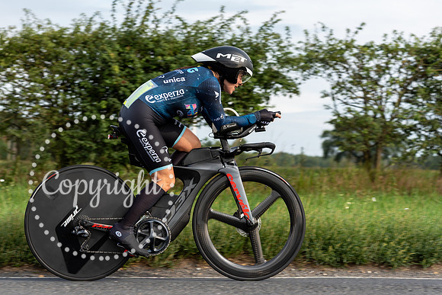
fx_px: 1200
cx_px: 165
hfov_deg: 20.8
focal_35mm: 98
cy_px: 107
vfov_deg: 14.0
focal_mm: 75
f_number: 4
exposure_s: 1/640
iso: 125
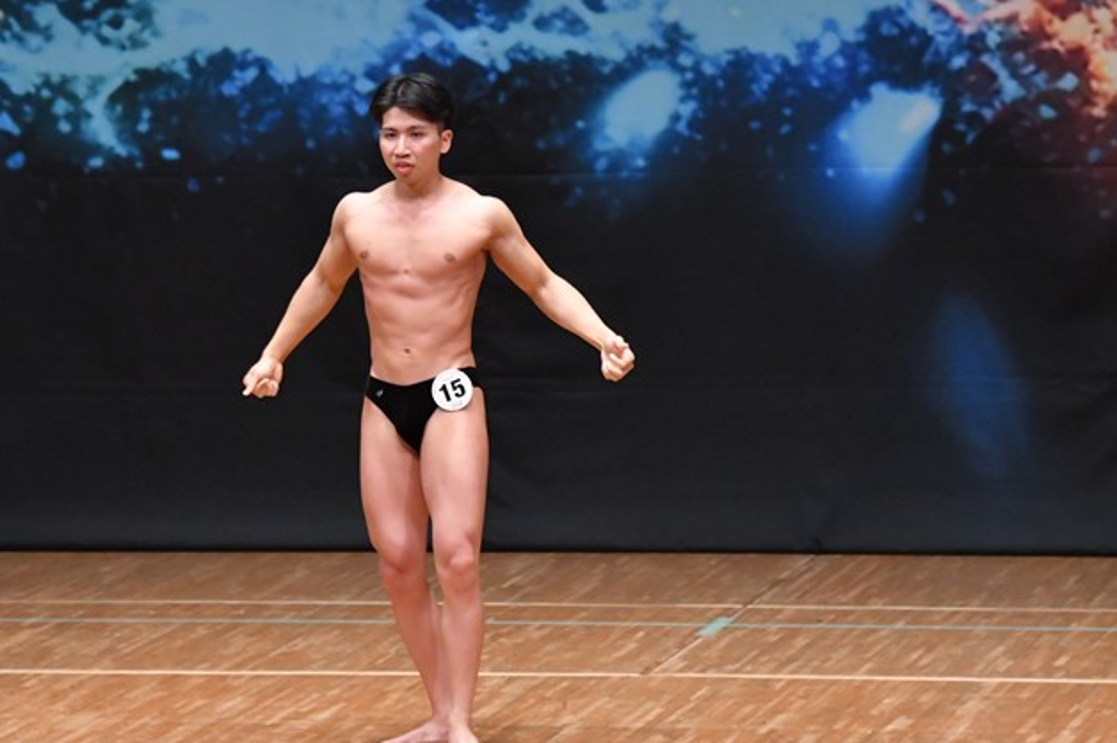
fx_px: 9179
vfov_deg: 4.6
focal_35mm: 296
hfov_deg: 7.0
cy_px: 343
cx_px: 438
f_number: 5.6
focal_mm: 160
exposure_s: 1/400
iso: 6400
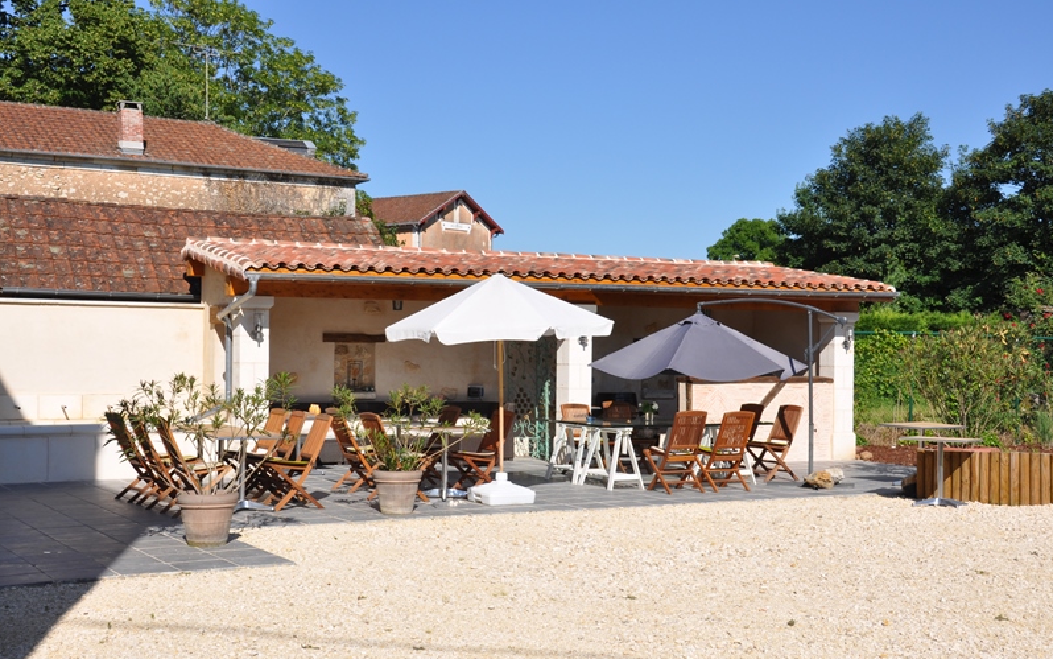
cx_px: 526
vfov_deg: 26.3
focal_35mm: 49
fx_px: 1406
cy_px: 349
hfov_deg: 41.0
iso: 200
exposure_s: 1/400
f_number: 10
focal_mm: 32
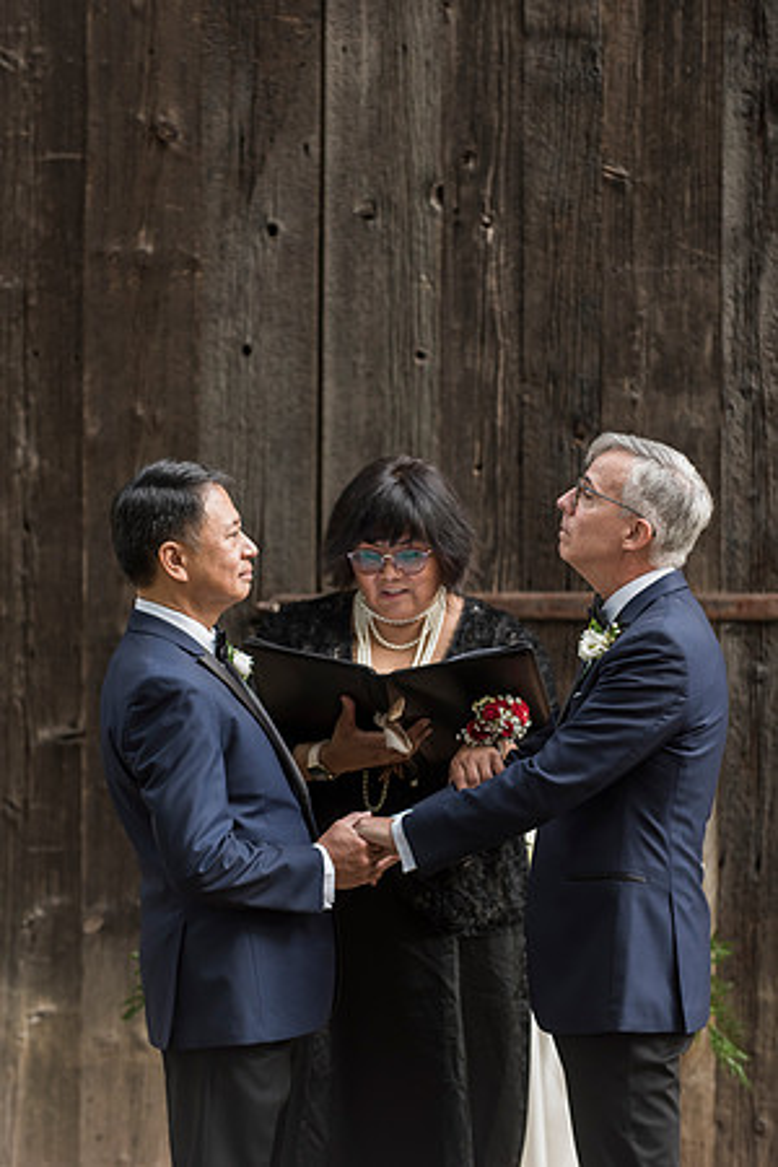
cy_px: 584
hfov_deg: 9.8
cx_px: 389
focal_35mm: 140
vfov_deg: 14.7
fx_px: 4538
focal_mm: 140
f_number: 3.5
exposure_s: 1/250
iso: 800
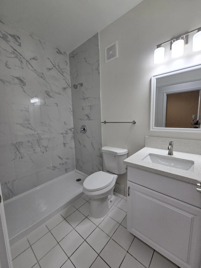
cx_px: 100
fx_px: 101
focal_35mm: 13
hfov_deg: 89.9
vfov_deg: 106.2
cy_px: 134
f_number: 2.2
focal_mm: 2.2
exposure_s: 1/120
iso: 80
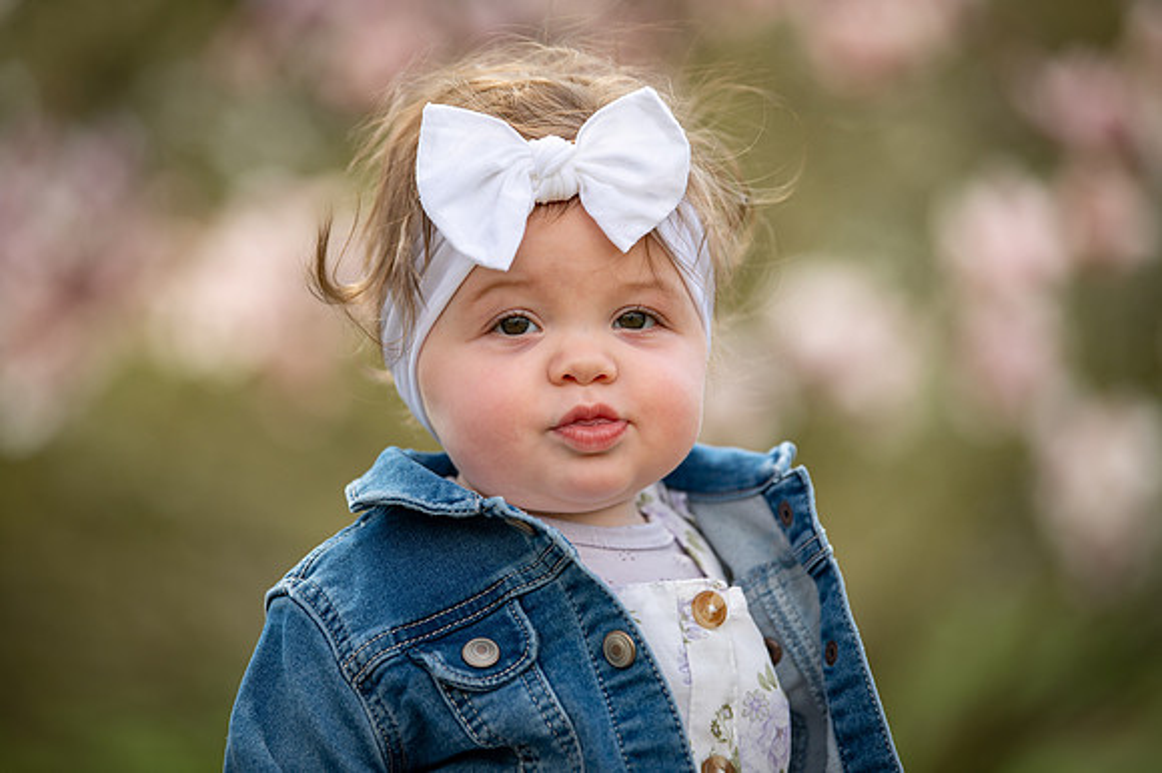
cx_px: 581
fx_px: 5161
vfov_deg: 8.6
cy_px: 386
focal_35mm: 160
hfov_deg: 12.8
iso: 320
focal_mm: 160
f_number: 2.8
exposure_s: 1/1000
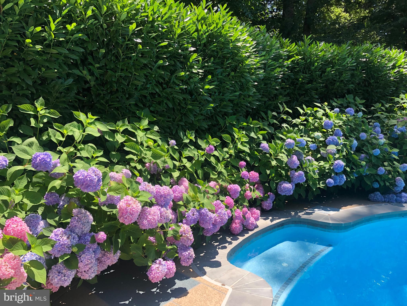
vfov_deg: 49.7
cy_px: 153
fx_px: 329
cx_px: 204
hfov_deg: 63.4
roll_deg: -1.4
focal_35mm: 28
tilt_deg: -9.3
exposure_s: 1/558
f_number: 1.8
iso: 20
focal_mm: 4
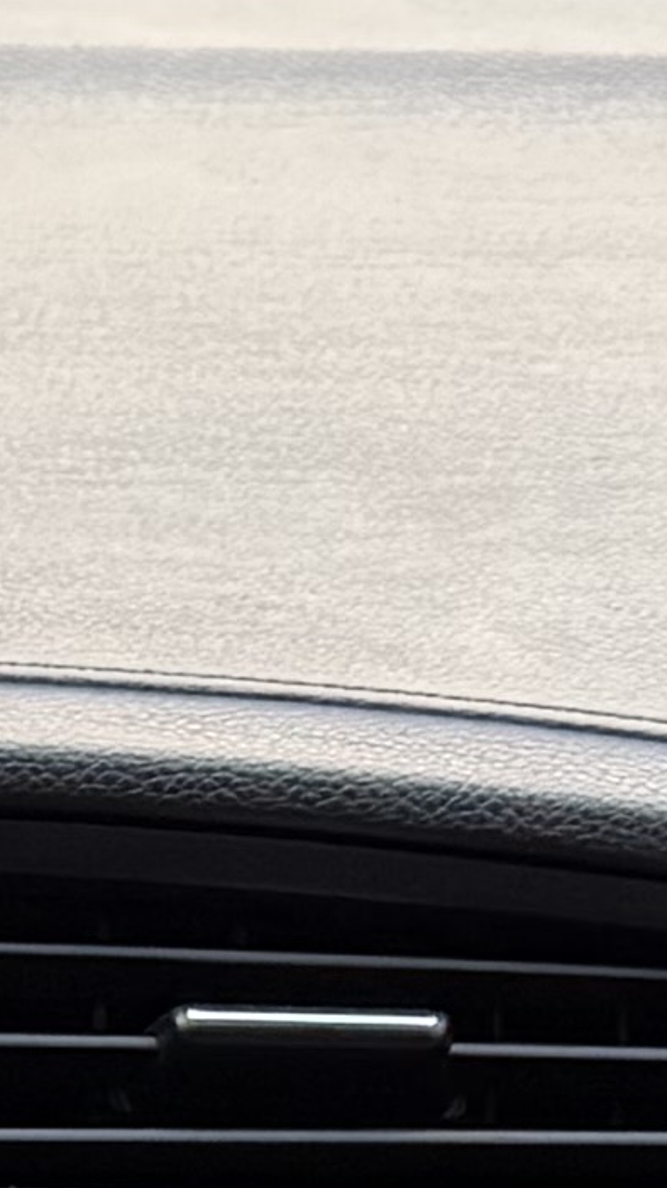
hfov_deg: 5.6
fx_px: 6701
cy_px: 2203
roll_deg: -0.6
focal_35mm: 213
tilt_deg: -26.5
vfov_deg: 9.6
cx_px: -725
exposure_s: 1/113
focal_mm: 6.76
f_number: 1.78
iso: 200
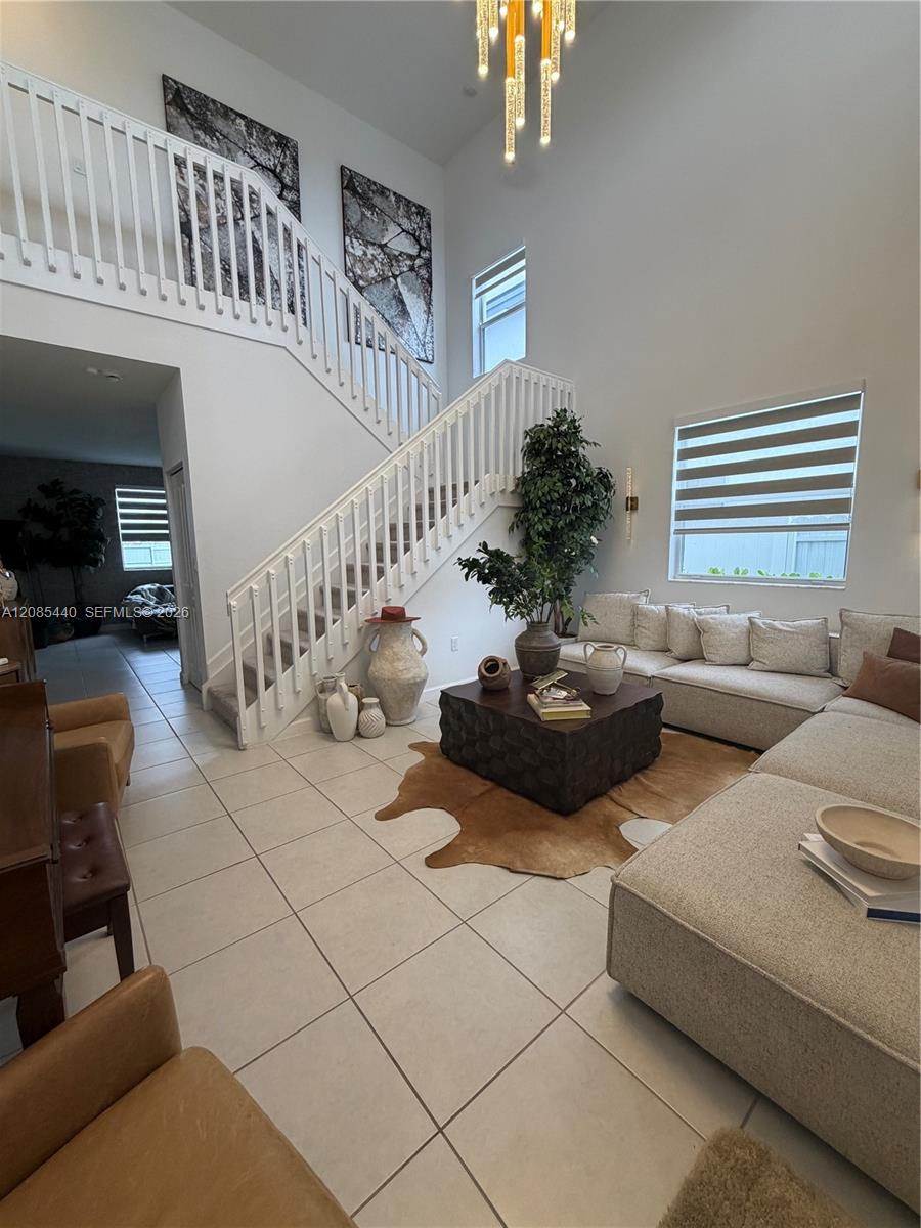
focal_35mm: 14
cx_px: 460
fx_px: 497
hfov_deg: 85.7
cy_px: 614
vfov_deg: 102.1
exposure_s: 1/120
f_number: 2.2
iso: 250
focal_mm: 2.22
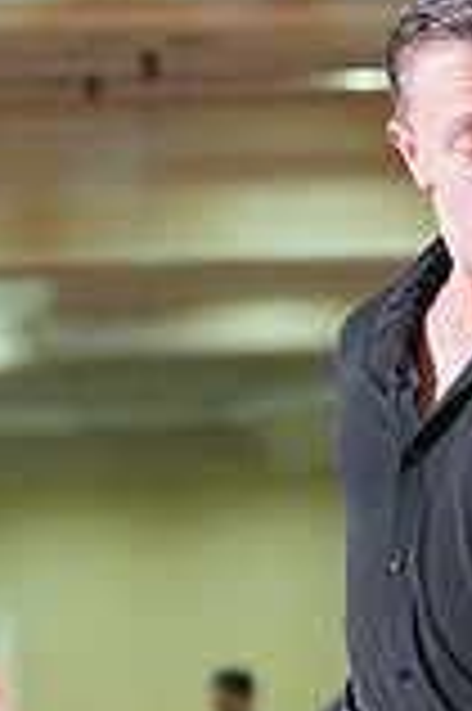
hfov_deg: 3.6
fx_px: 7529
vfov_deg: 5.4
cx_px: 784
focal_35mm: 382
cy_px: 950
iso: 8000
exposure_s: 1/400
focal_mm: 104
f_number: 5
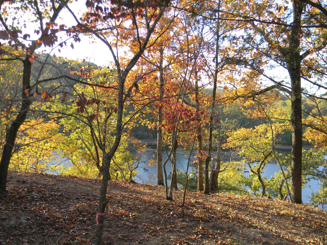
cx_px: 164
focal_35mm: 36
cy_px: 122
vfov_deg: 39.7
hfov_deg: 51.4
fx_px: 340
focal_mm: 6.4
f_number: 3.7
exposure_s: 1/103
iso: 80
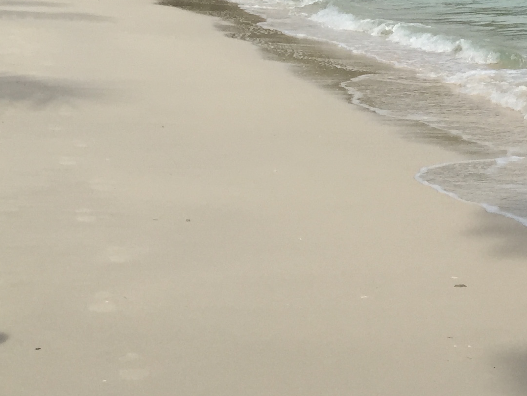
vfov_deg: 16.0
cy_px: -105
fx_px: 1340
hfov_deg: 19.5
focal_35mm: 88
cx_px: 783
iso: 32
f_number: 2.2
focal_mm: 4.15
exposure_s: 1/3049
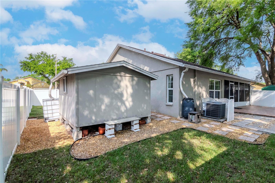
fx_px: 126
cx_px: 138
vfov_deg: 72.0
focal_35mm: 16
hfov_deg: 95.0
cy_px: 92
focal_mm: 11
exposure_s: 1/1600
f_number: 6.3
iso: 800
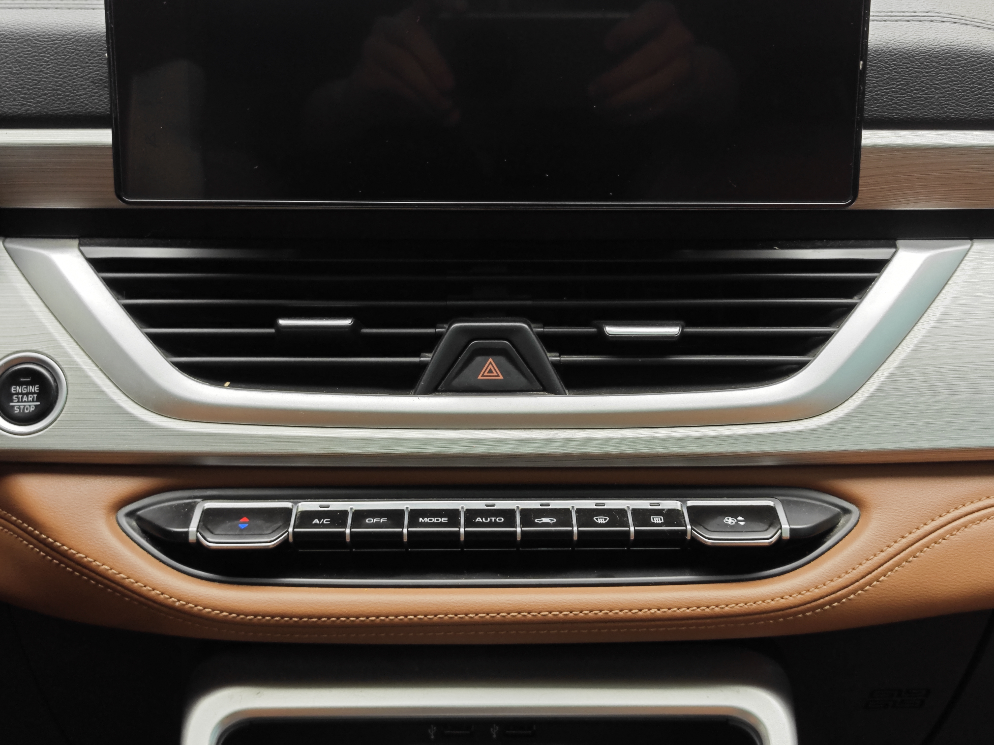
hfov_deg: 40.4
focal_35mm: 47
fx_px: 1350
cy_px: 371
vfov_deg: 30.9
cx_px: 493
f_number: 1.9
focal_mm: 8.7
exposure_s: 1/25
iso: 200
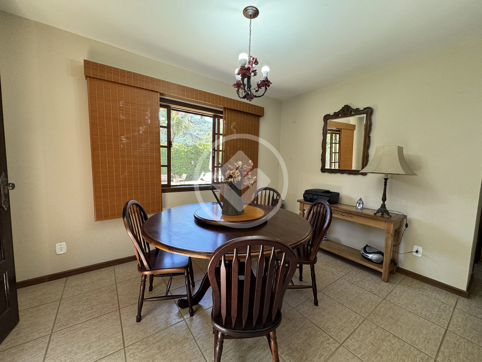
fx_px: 195
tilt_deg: -5.1
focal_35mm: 14
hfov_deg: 102.1
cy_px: 181
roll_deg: -1.6
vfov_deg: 85.7
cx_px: 241
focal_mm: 2.22
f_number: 2.2
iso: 160
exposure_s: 1/120
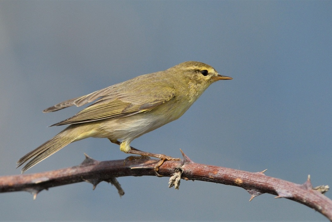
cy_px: 111
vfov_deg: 1.8
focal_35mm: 750
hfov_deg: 2.7
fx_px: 6916
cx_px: 166
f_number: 5.6
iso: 560
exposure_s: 1/2500
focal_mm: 500
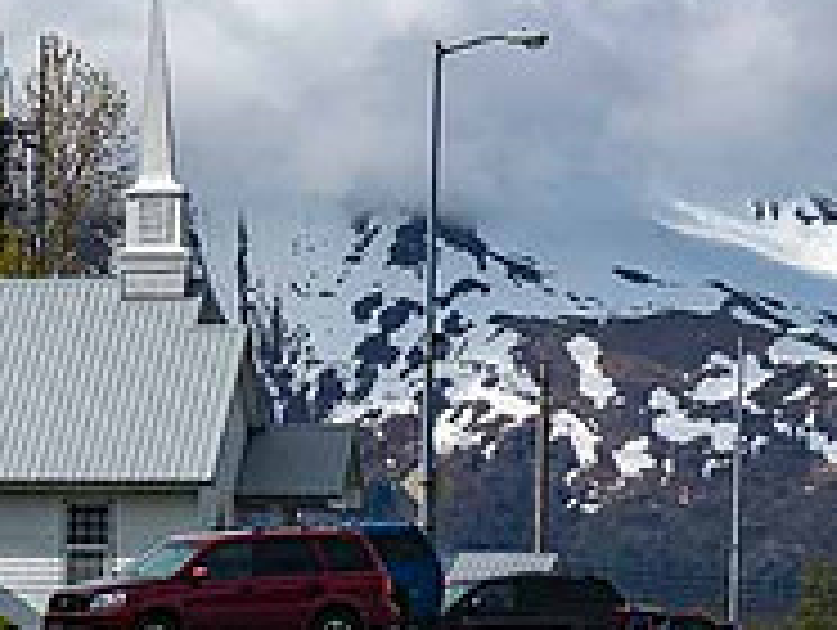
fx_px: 7530
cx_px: 225
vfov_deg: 4.8
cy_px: 155
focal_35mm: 311
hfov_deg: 6.4
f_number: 6.3
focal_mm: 50
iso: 200
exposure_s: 1/1600
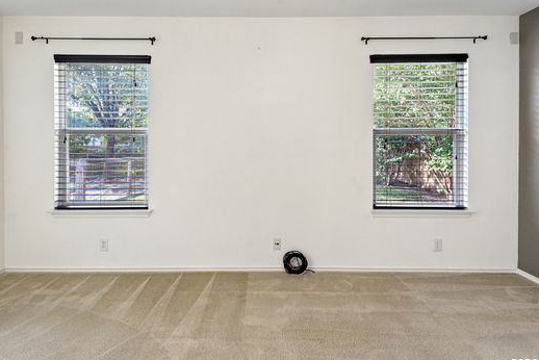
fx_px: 315
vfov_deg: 59.1
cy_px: 146
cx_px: 261
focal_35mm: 21
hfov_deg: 81.2
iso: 900
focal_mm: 17
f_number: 8
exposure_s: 1/15
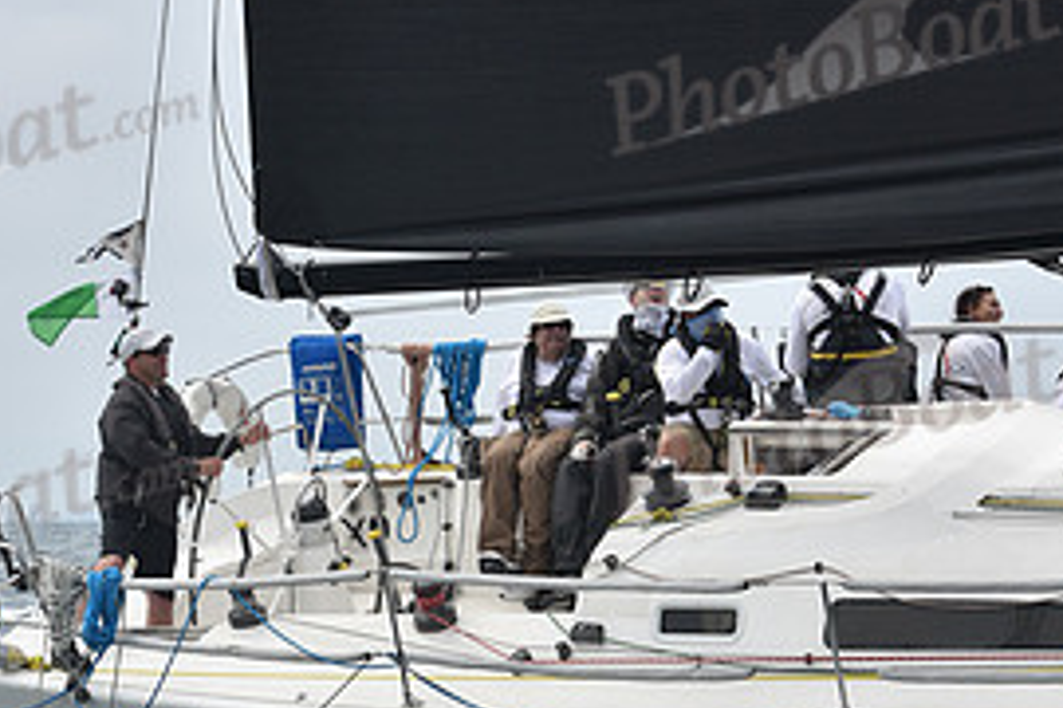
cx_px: 404
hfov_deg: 11.1
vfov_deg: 7.4
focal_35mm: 185
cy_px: 677
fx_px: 5462
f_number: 9
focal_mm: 86
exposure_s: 1/800
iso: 250
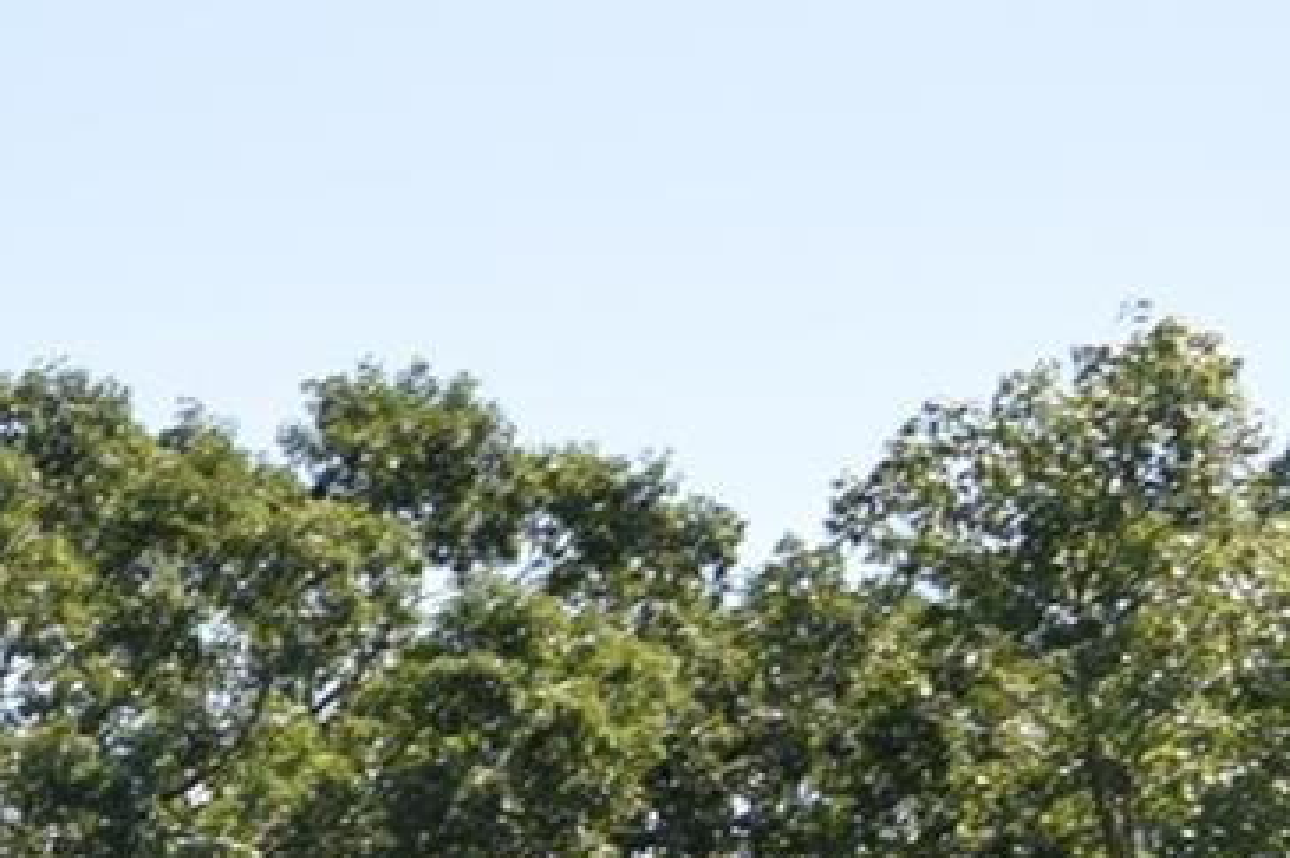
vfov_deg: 8.4
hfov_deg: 10.5
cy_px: 1909
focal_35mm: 152
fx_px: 5442
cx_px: -2282
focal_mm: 18
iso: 100
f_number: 7.1
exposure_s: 1/200
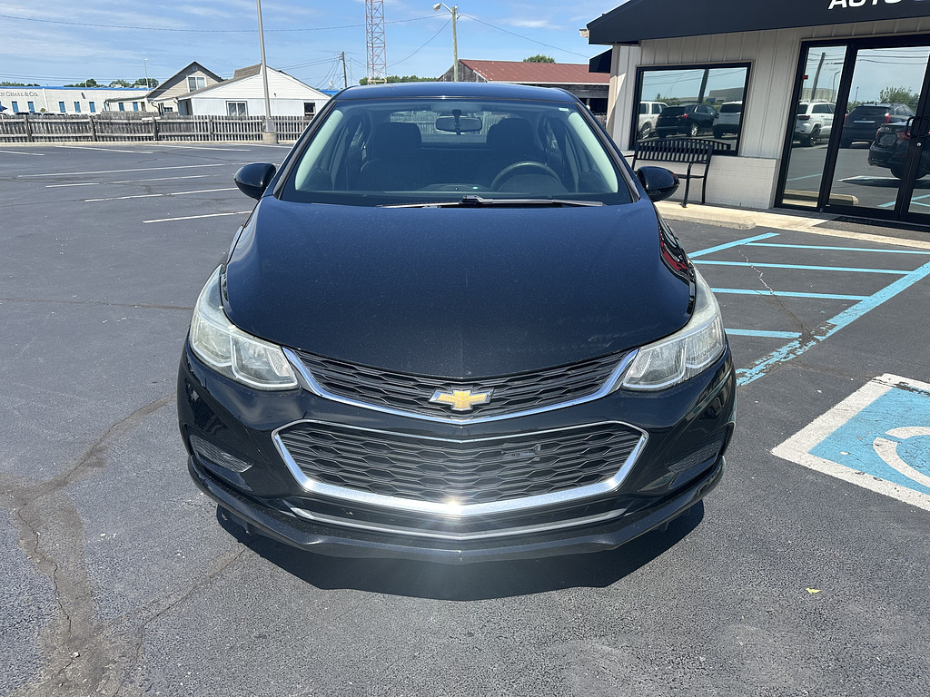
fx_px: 645
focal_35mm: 24
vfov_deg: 56.8
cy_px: 348
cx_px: 465
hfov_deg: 71.6
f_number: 1.78
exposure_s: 1/2353
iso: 80
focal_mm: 6.86
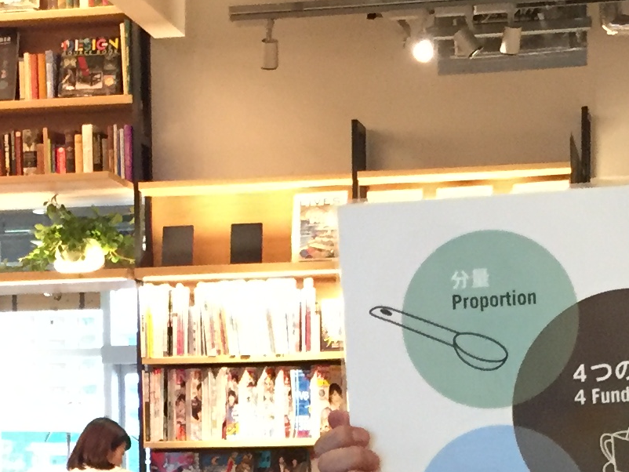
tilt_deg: -4.4
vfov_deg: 12.0
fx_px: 2145
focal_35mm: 118
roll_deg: -0.1
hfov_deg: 16.7
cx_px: 221
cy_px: 699
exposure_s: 1/30
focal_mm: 4.15
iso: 250
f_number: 2.2
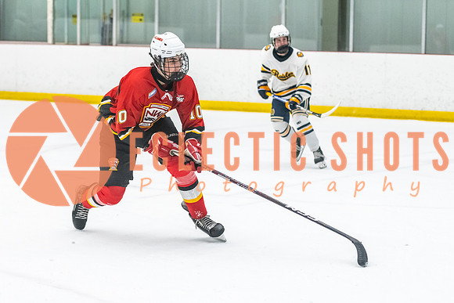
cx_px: 139
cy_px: 190
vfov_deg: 10.3
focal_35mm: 134
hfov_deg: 15.3
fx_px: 1684
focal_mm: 85
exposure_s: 1/800
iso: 3200
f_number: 2.8
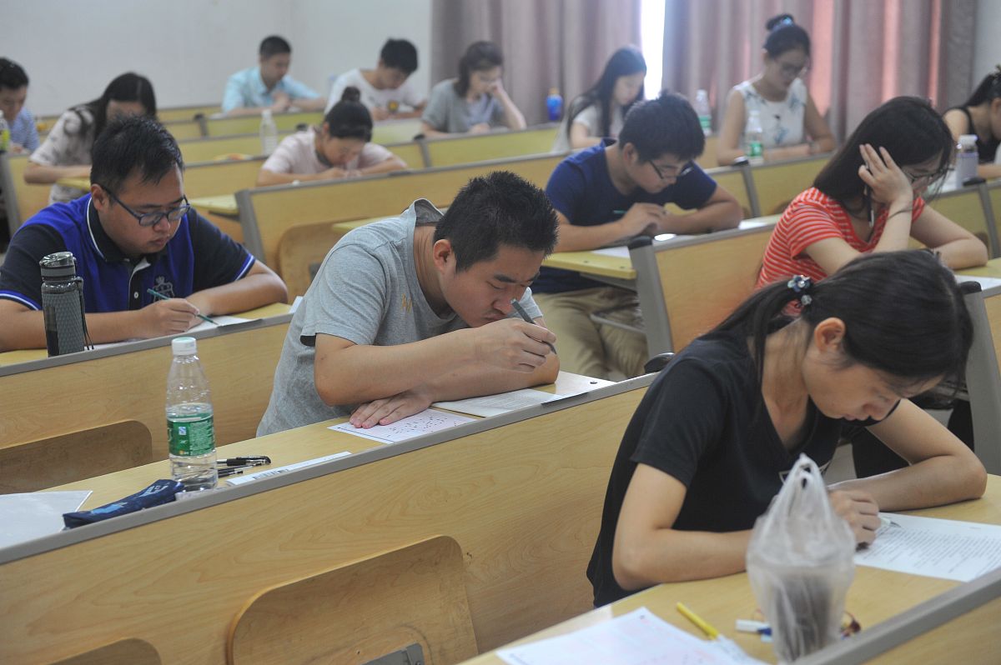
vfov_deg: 24.2
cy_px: 332
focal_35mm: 56
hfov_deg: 35.7
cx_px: 500
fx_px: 1556
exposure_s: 1/125
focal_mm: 56
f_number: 3.5
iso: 1000
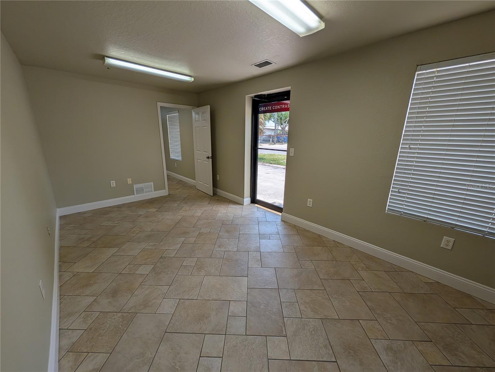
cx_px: 248
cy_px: 186
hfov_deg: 110.5
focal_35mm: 12
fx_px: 172
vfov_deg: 94.6
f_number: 1.7
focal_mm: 2.02
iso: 47
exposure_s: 1/254
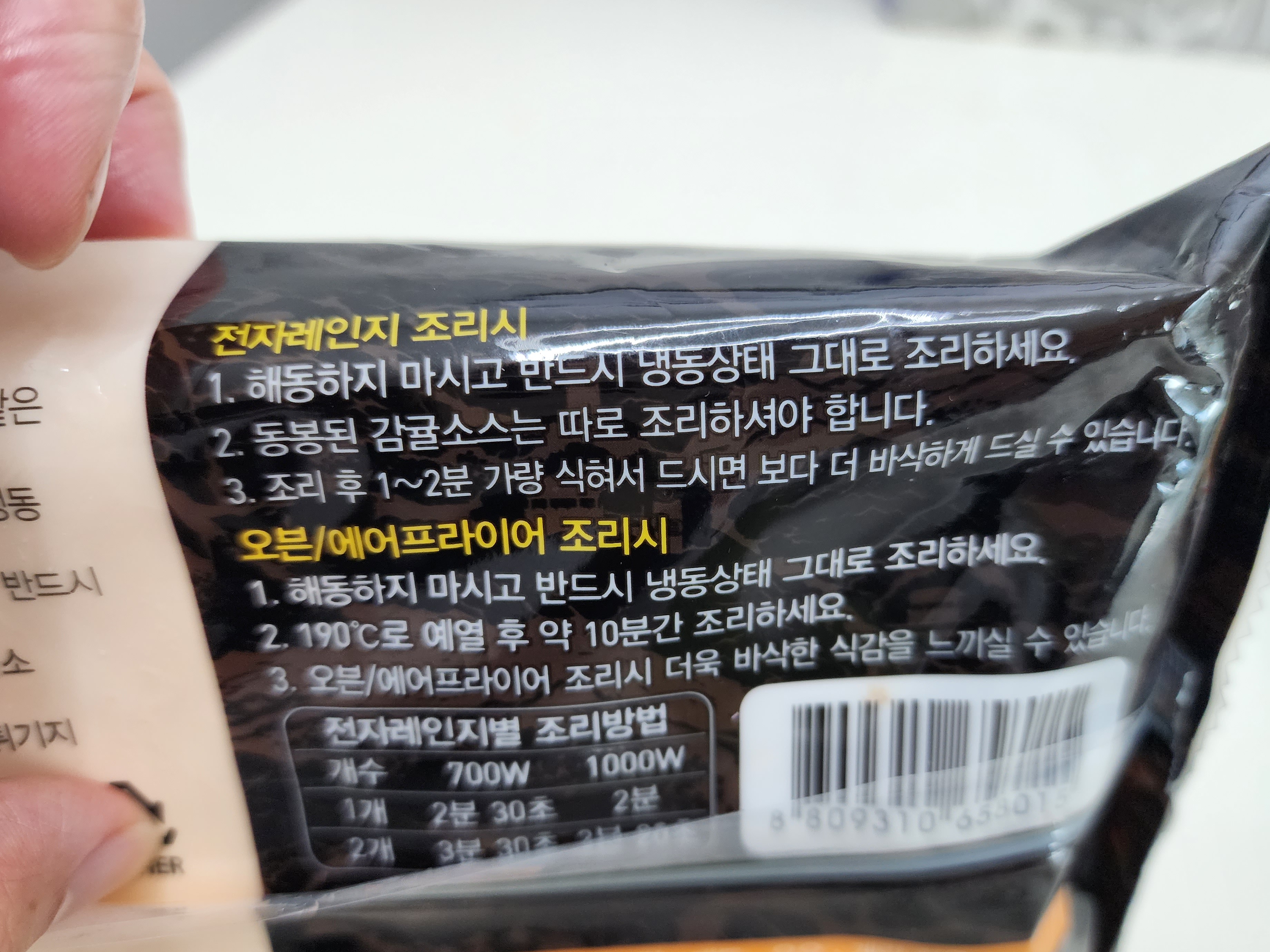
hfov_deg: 69.4
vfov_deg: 54.8
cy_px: 505
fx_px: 917
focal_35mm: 25
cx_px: 652
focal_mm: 6.4
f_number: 1.8
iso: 250
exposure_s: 1/120
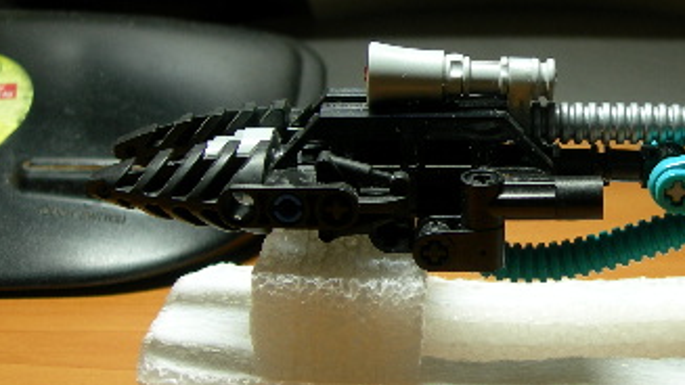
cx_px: 587
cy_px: 149
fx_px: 1471
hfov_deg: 25.6
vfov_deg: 14.9
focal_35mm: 81
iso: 57
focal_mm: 7.8
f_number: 2.8
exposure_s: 1/29.6
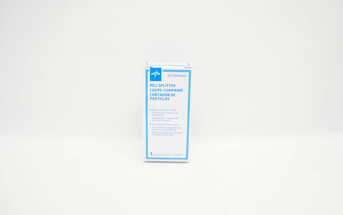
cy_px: 110
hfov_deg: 66.5
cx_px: 171
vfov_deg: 44.5
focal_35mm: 28
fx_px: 262
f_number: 5.6
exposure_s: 1/80
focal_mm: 18
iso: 800
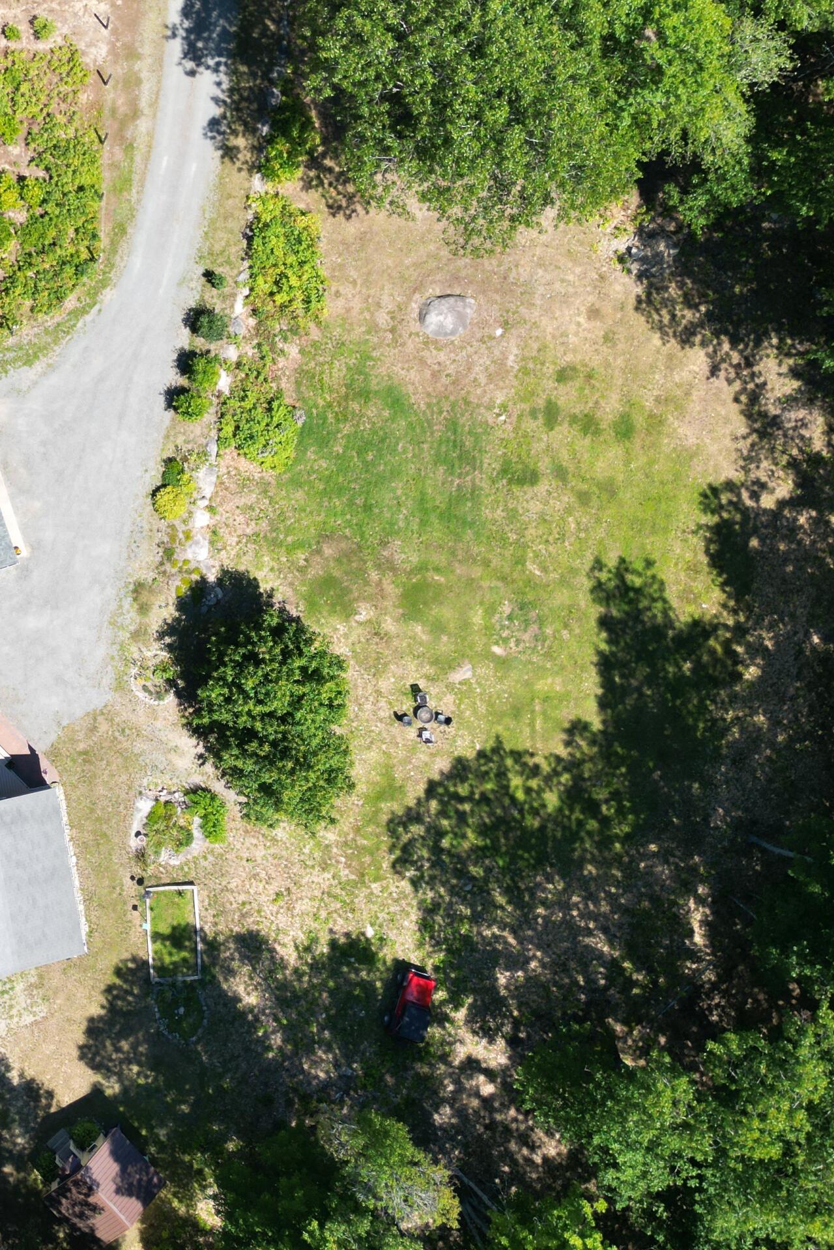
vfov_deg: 49.5
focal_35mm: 39
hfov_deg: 32.2
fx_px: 1355
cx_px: 55
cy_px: 555
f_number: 1.7
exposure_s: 1/1500
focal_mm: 6.72
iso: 110
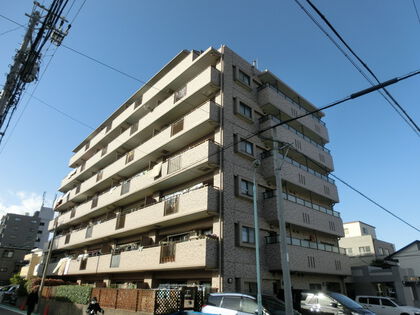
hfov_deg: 71.6
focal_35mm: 24
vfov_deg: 56.8
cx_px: 210
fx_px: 291
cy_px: 158
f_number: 3
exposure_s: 1/1000
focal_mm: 4.24
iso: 80
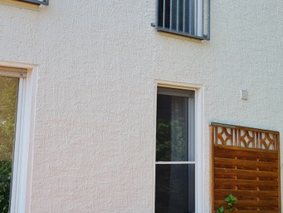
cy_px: 58
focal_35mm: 61
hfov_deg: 31.6
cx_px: 159
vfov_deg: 23.8
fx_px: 499
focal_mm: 5.4
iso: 50
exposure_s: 1/812
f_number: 1.8
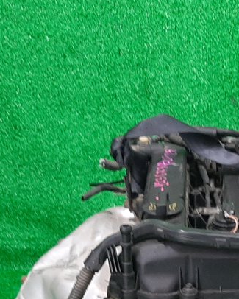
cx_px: 182
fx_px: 795
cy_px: 380
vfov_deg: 19.7
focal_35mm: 90
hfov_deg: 17.0
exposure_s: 1/50
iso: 145
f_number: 1.7
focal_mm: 3.93
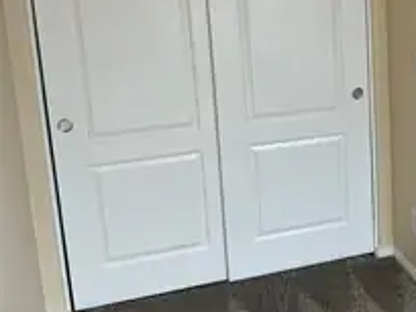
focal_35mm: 55
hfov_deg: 32.5
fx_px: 661
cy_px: 69
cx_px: 404
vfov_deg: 26.1
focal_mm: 3
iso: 64
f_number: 1.8
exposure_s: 1/96
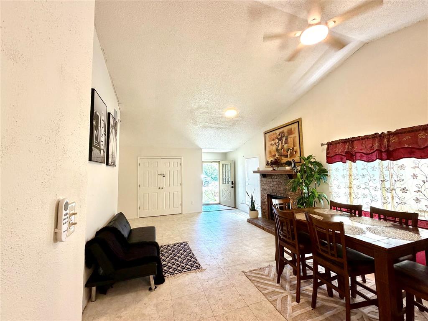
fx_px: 173
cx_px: 214
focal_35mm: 14
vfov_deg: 85.7
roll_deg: +1.8
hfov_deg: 102.1
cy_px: 160
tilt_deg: +3.0
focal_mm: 2.22
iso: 160
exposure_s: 1/121
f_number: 2.2
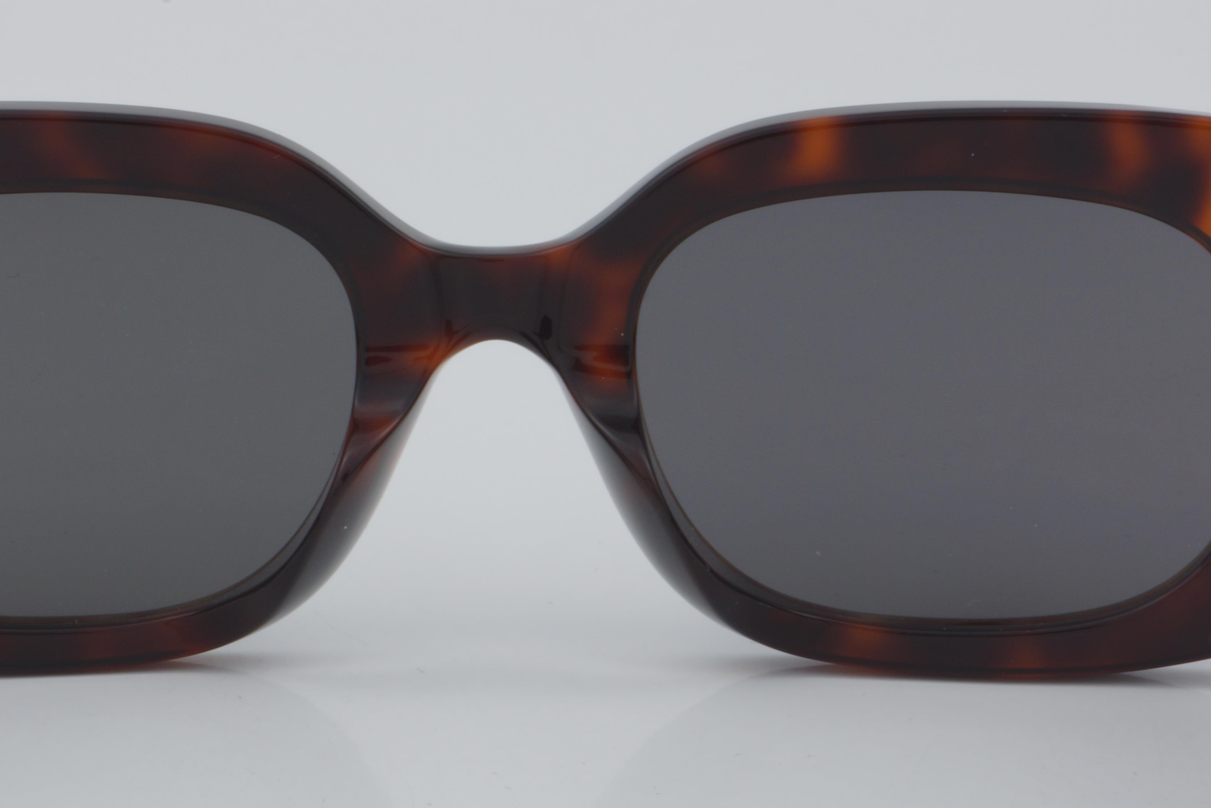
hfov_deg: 16.2
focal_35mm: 127
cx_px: 508
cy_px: 348
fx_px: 4264
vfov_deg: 10.8
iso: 100
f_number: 32
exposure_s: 1/4
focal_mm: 55
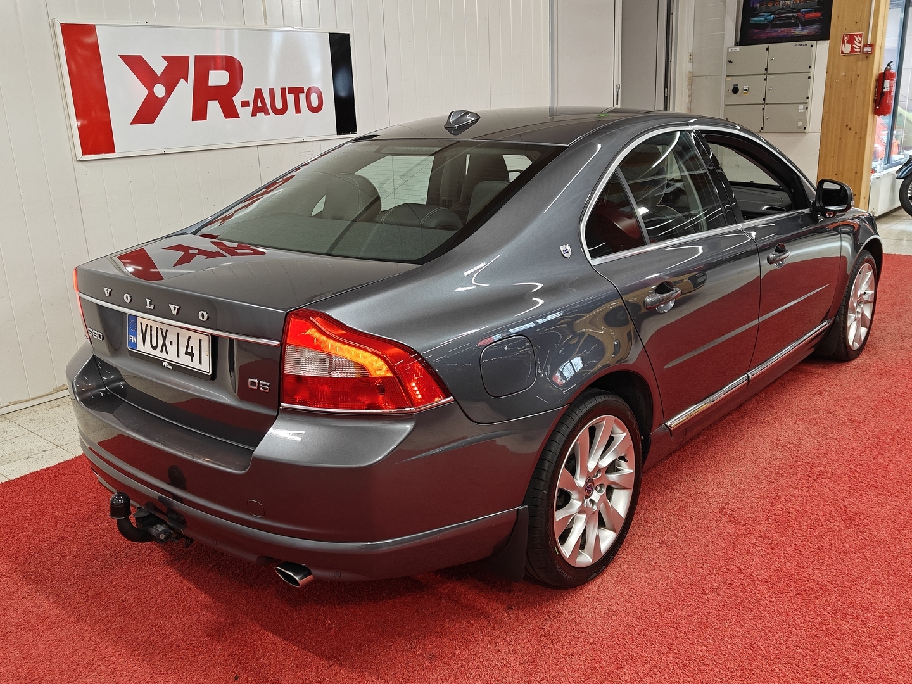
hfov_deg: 58.4
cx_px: 456
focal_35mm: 31
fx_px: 817
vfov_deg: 45.4
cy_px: 342
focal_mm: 5.59
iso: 100
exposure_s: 1/76
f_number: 1.8
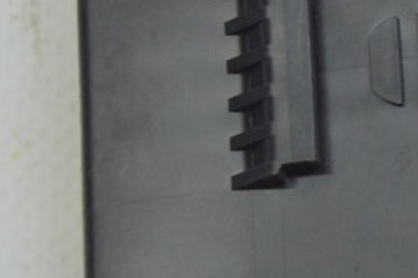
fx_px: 3342
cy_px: 139
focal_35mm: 288
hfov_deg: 7.0
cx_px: 746
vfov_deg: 4.8
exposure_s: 1/25
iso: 400
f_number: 5.6
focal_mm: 46
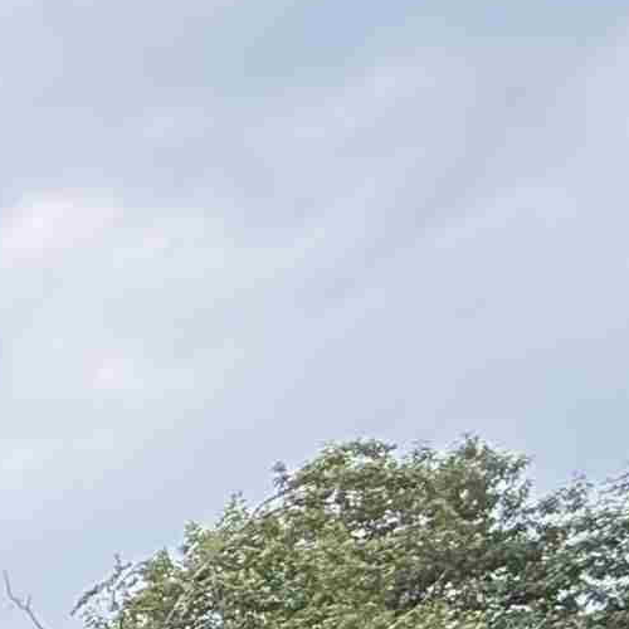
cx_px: -1165
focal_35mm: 76
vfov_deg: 16.2
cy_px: 1335
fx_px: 1562
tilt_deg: +3.1
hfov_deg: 12.2
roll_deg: -1.1
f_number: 2.2
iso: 64
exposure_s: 1/324
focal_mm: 2.22
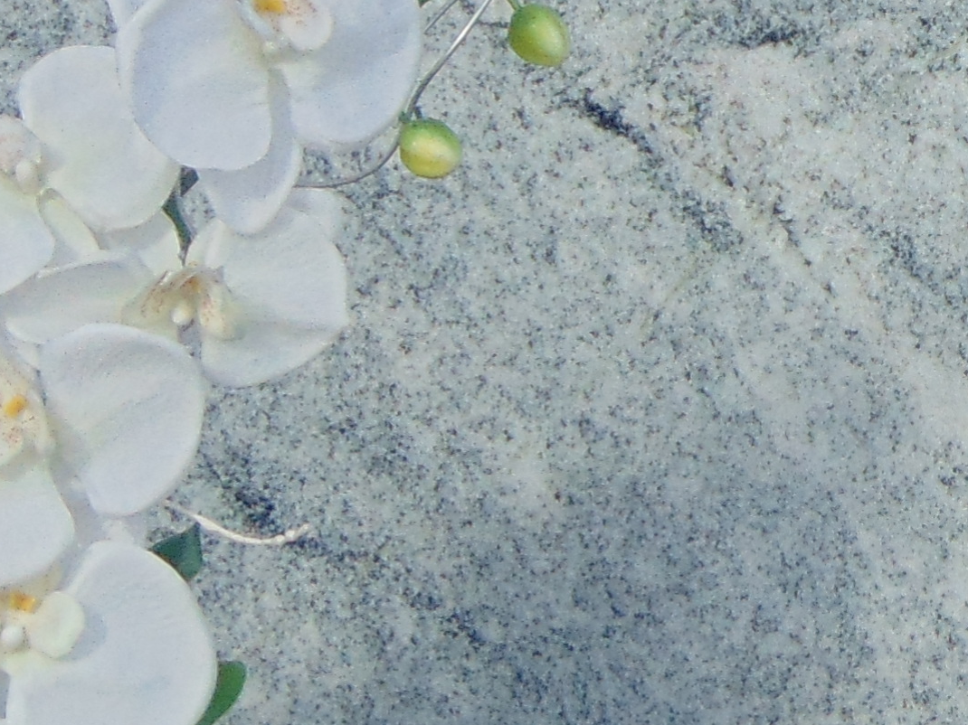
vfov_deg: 5.1
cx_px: 1016
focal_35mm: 289
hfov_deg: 6.8
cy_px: -54
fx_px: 8080
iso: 80
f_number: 3.6
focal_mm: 10.8
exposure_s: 1/500
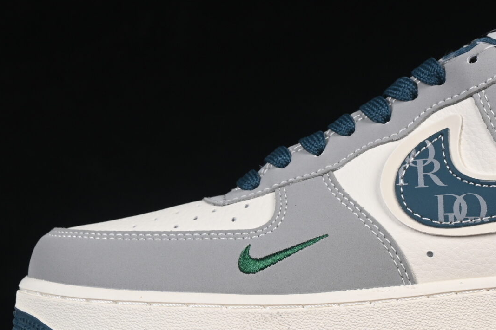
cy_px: 139
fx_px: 2479
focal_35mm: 180
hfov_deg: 11.4
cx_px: 392
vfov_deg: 7.6
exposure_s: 1/80
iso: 160
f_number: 8
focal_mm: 50
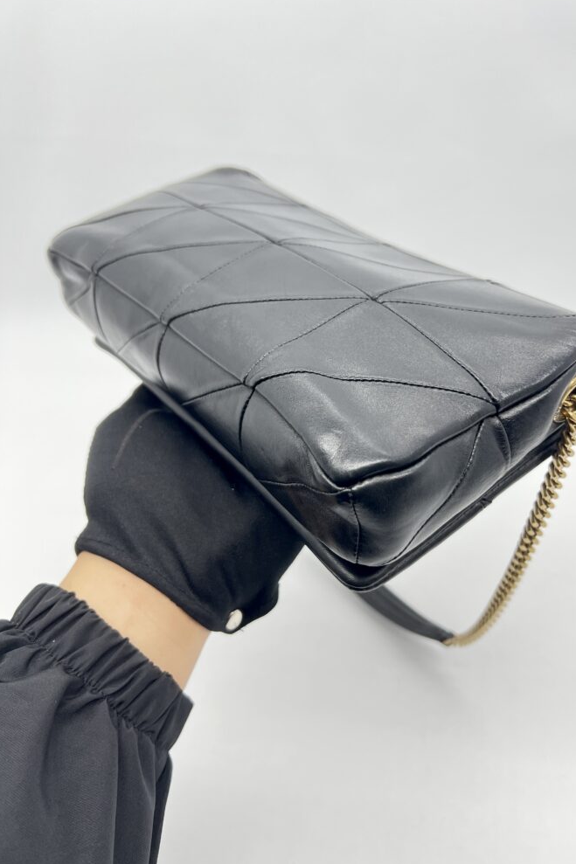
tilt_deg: -37.6
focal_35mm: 28
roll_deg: +4.3
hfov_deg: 46.2
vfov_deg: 65.5
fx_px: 672
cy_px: 420
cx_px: 334
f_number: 1.5
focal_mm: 5.7
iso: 50
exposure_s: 1/100
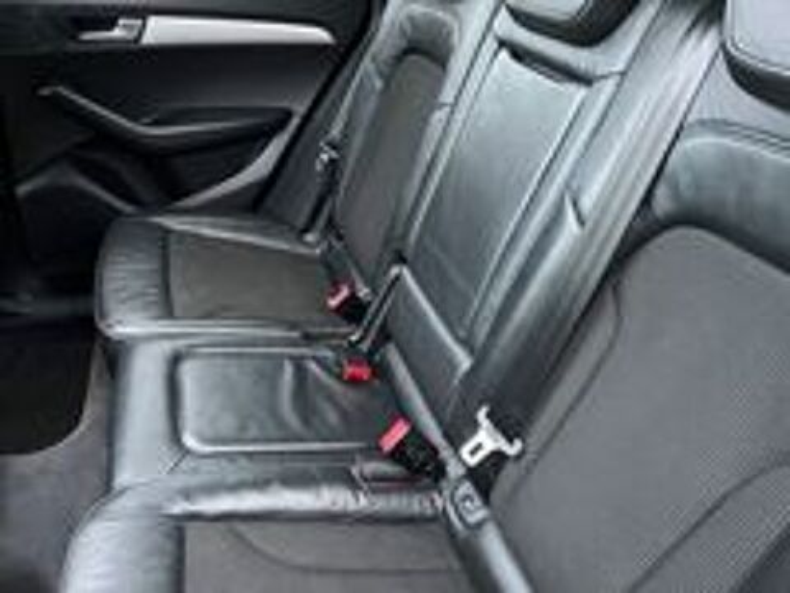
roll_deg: -0.9
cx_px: 395
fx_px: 593
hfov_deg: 67.3
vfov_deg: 53.1
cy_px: 296
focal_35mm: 26
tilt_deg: -31.0
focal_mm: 5.7
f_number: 1.5
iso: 640
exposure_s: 1/35
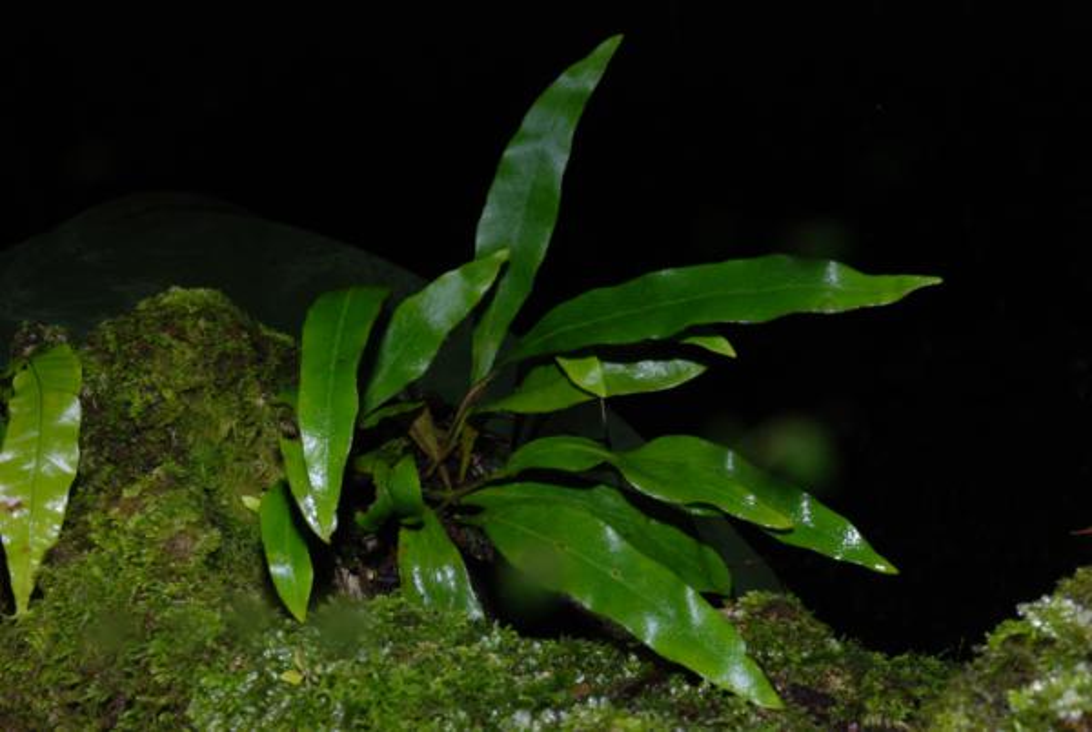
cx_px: 546
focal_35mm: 57
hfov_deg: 35.0
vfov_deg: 23.9
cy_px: 366
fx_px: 1732
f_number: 22
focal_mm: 38
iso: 200
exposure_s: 1/60
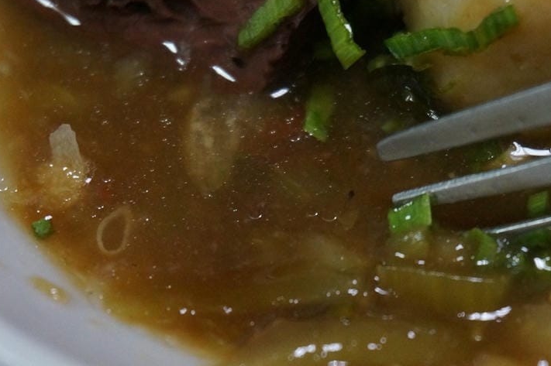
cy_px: 266
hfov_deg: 18.8
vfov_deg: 12.5
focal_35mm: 109
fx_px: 1665
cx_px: 320
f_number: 5.6
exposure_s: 1/80
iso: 2500
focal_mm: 43
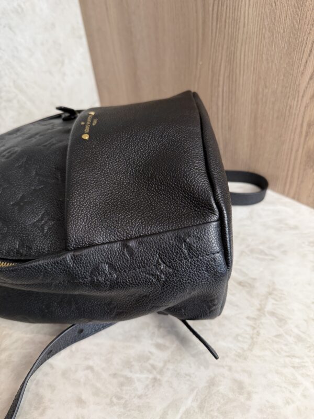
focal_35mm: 24
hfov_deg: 56.8
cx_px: 157
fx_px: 290
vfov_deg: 71.6
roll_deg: +6.3
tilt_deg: -39.5
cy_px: 210
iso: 160
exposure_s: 1/120
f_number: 1.78
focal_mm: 6.76
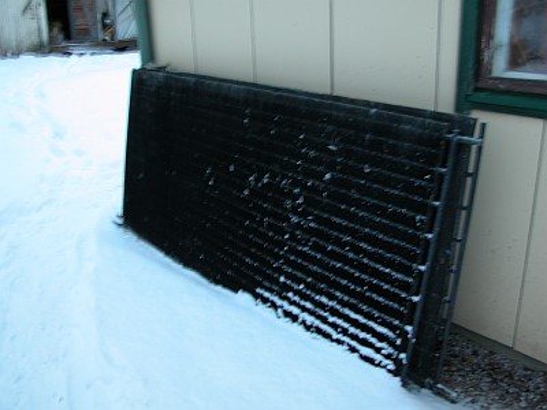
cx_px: 274
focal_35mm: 35
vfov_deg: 40.7
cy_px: 205
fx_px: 553
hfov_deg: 52.6
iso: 100
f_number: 2.8
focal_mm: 8.9
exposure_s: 1/6
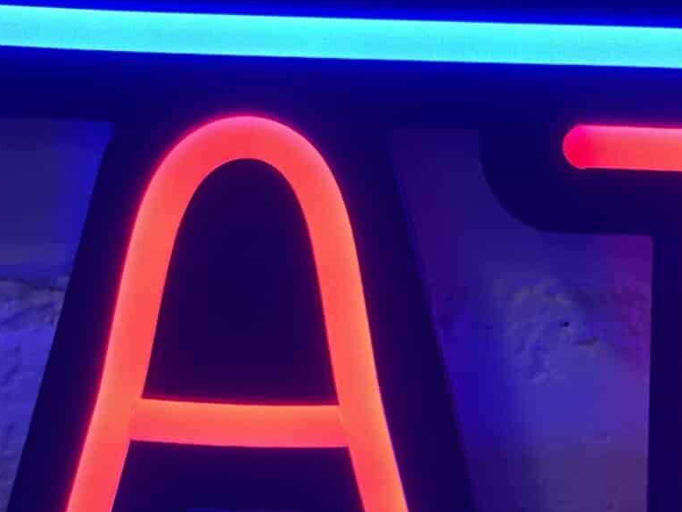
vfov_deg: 8.5
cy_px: 508
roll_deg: -1.2
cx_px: 807
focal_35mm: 174
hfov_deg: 11.2
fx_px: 3429
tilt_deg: -6.7
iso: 125
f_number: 2
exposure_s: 1/120
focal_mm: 6
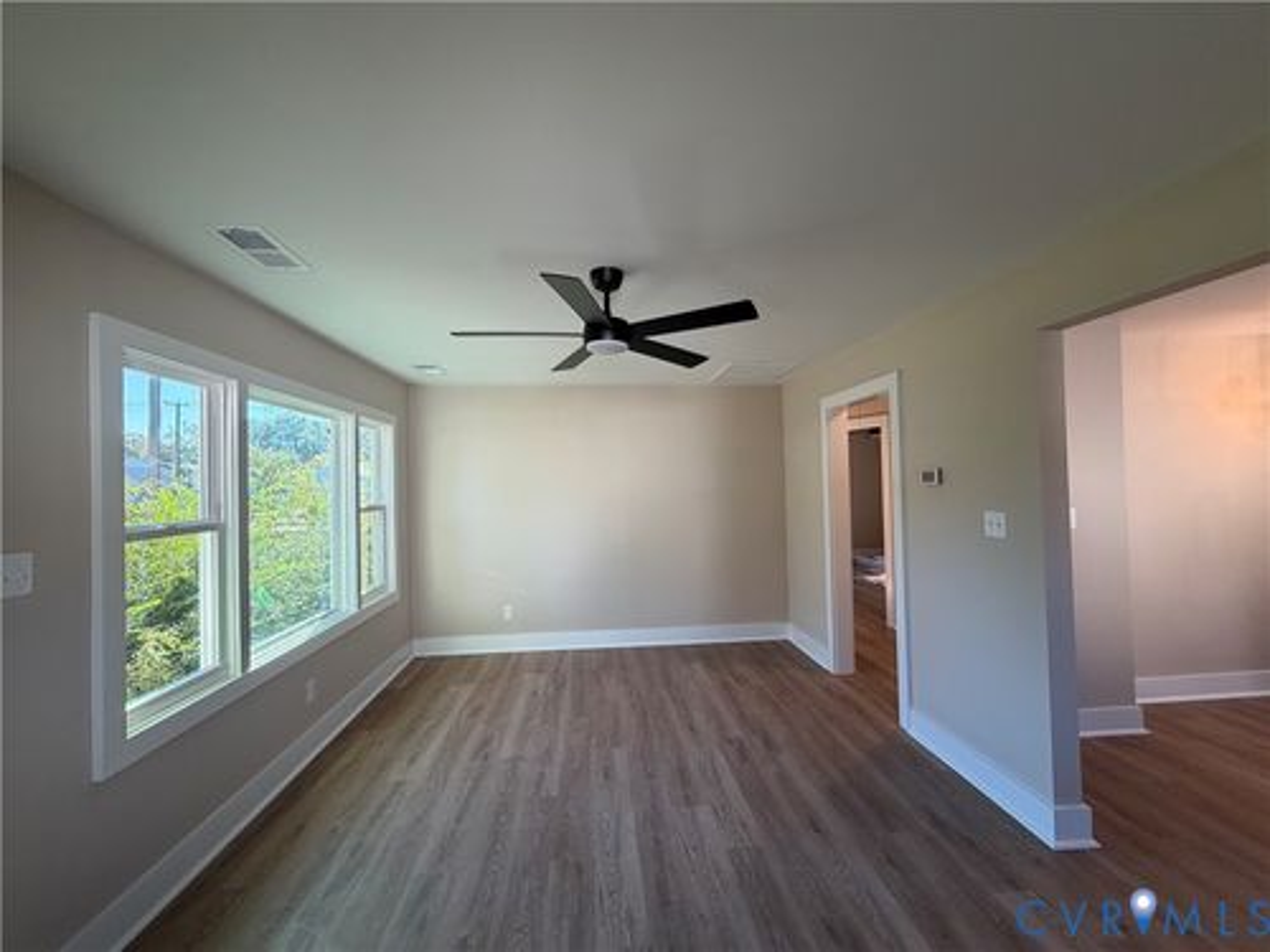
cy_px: 476
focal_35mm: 14
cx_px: 635
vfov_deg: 85.7
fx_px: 514
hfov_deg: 102.1
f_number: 2.2
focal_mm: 2.22
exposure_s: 1/120
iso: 125
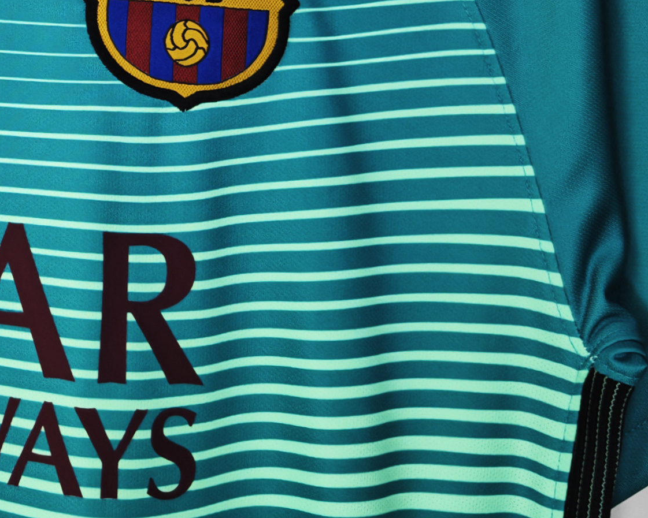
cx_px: -143
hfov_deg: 21.5
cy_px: -20
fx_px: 1573
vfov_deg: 18.2
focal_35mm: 82
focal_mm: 8.67
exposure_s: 1/100
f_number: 1.75
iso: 99
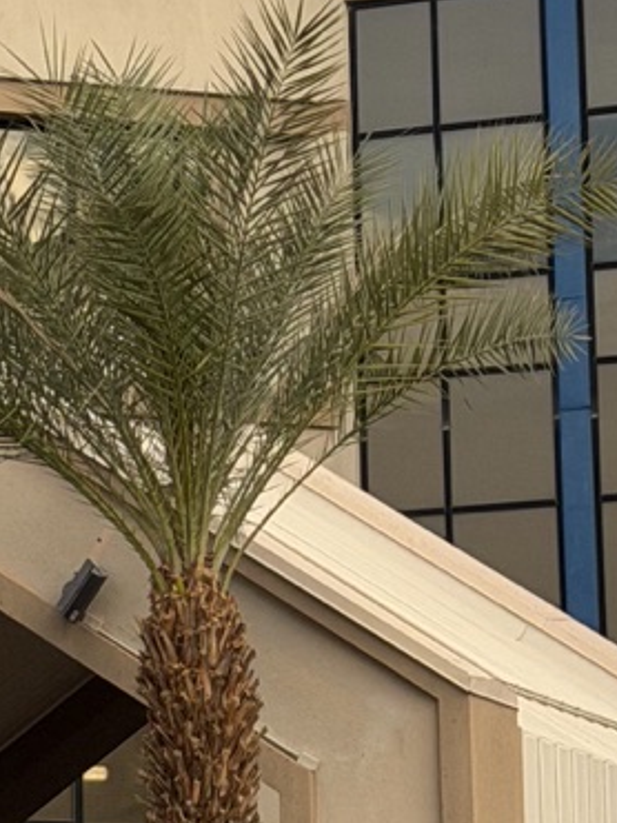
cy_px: -33
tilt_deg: +16.2
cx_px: 109
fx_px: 5541
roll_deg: -0.6
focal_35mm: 233
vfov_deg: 8.4
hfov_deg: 6.4
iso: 64
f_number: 1.78
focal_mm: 6.76
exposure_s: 1/1000
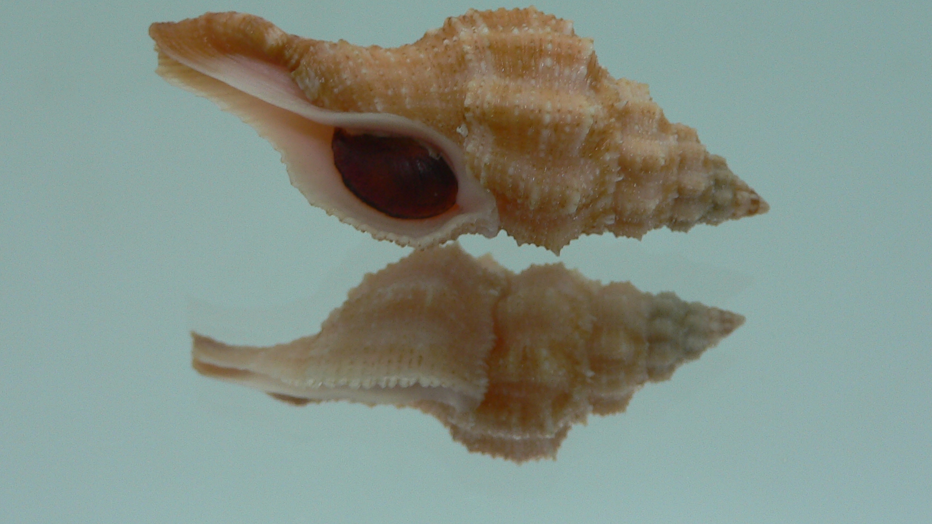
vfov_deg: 26.4
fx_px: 1112
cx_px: 463
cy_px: 170
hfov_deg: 45.5
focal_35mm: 45
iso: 80
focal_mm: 4.6
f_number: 2.8
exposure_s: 1/60
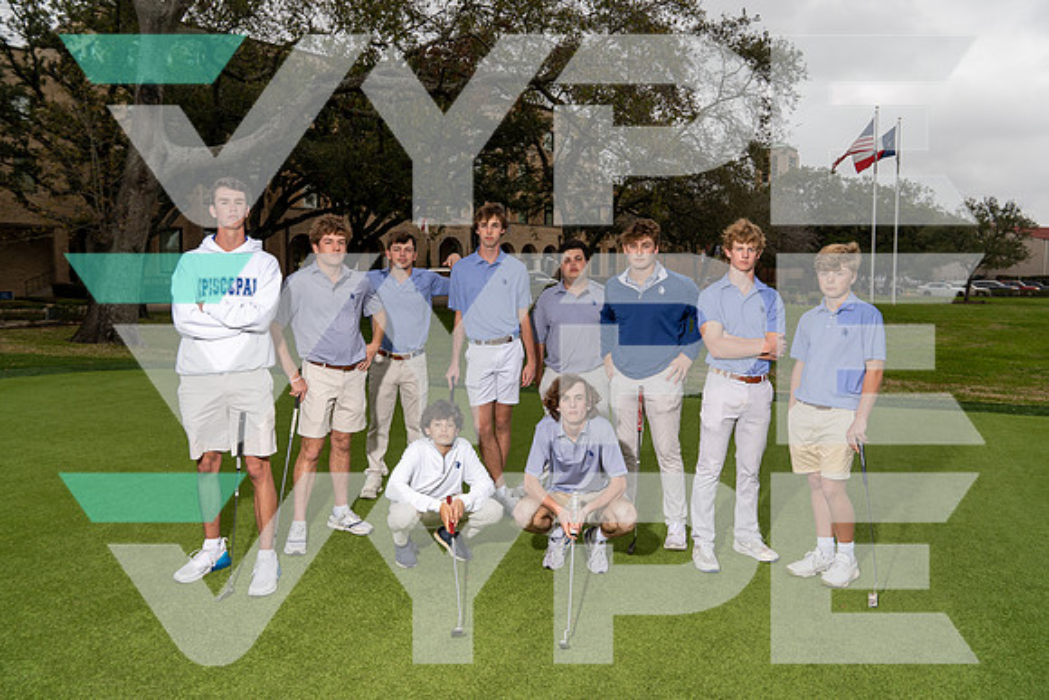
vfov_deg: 48.5
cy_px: 350
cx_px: 512
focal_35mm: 27
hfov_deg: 68.1
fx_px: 776
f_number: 7.1
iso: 200
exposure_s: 1/250
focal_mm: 26
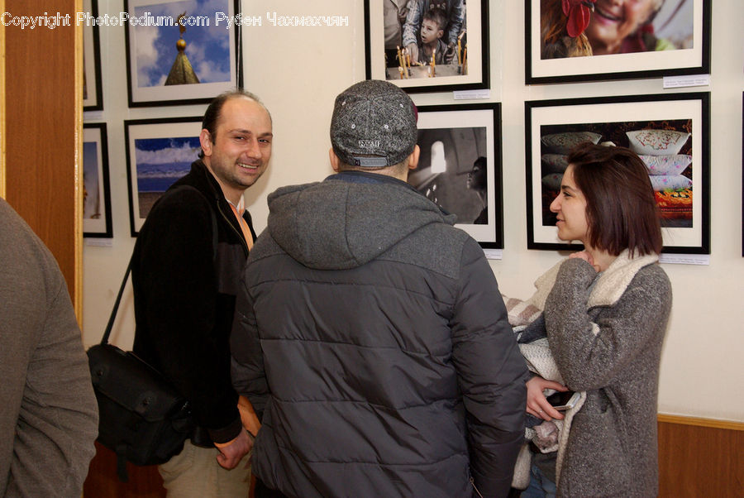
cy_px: 249
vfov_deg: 25.8
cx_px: 372
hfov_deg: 37.8
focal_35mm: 52
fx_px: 1086
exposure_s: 1/50
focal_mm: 35
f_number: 5.6
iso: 500
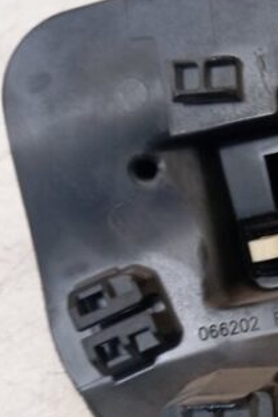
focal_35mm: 65
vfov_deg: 30.9
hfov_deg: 18.5
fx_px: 754
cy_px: 232
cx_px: 419
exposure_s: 1/33.3
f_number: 1.8
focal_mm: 4.22
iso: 359
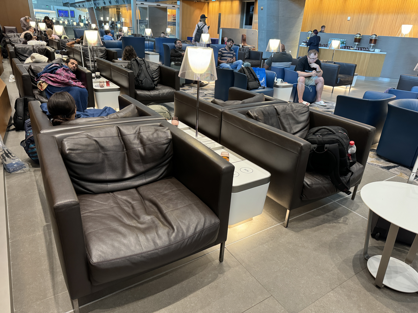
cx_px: 209
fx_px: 290
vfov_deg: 56.8
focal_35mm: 24
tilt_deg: -23.9
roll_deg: -3.2
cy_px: 156
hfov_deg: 71.6
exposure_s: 1/50
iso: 400
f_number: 1.78
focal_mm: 6.76
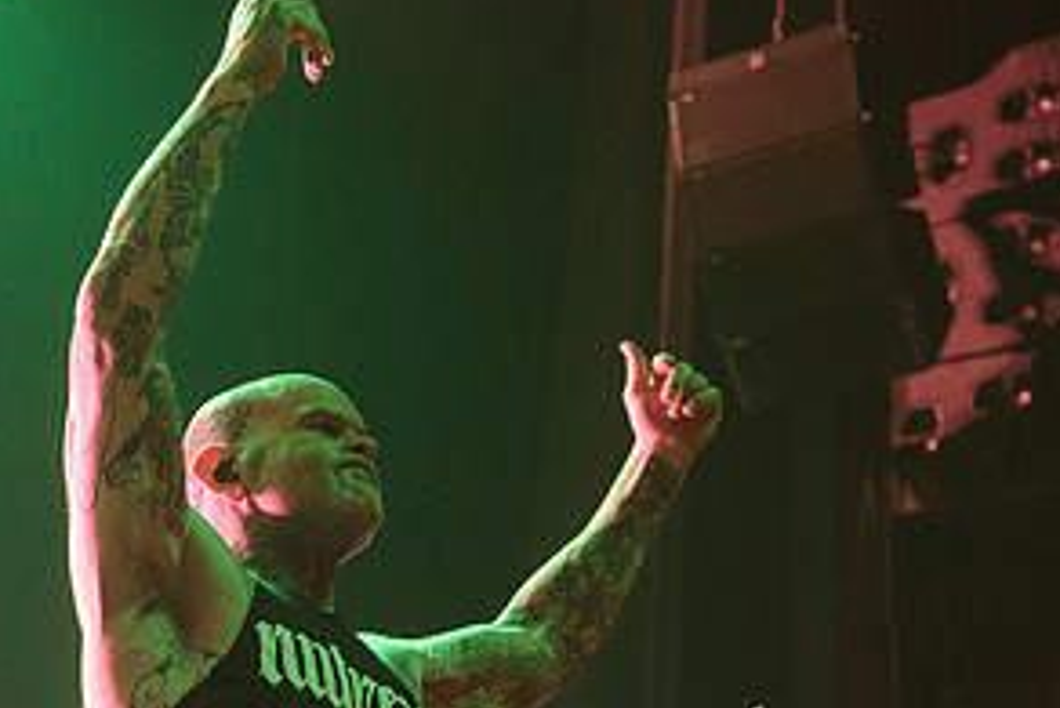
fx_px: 2769
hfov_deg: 21.5
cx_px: 300
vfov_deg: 14.4
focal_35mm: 94
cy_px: 618
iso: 3200
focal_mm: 40
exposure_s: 1/200
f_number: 3.5
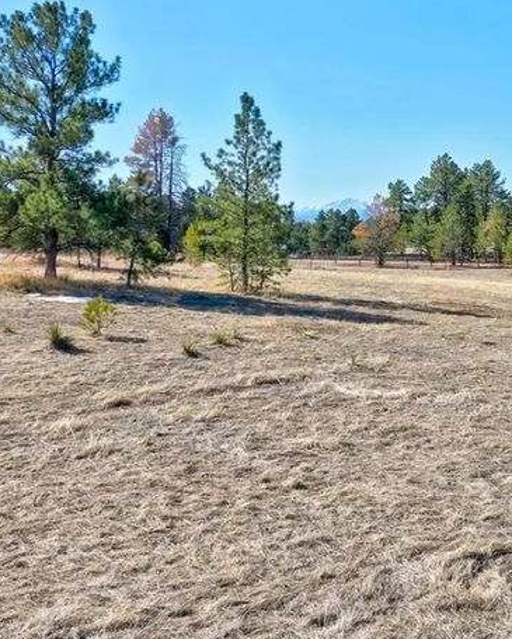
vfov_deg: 31.8
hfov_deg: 25.7
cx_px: 342
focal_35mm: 59
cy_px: 228
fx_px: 1117
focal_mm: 10.3
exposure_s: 1/1000
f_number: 4
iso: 100
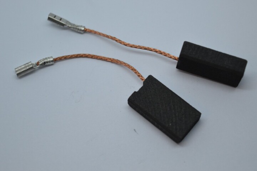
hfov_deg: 24.6
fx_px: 589
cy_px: 86
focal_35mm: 82
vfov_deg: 16.5
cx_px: 128
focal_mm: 55
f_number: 5.6
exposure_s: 1/125
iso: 400
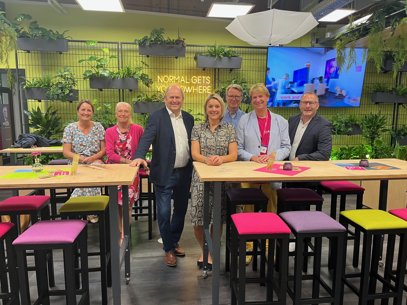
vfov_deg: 53.1
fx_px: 306
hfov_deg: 67.3
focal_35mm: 26
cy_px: 152
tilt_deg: -7.7
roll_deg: +0.1
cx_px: 204
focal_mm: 5.1
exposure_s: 1/50
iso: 80
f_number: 1.6
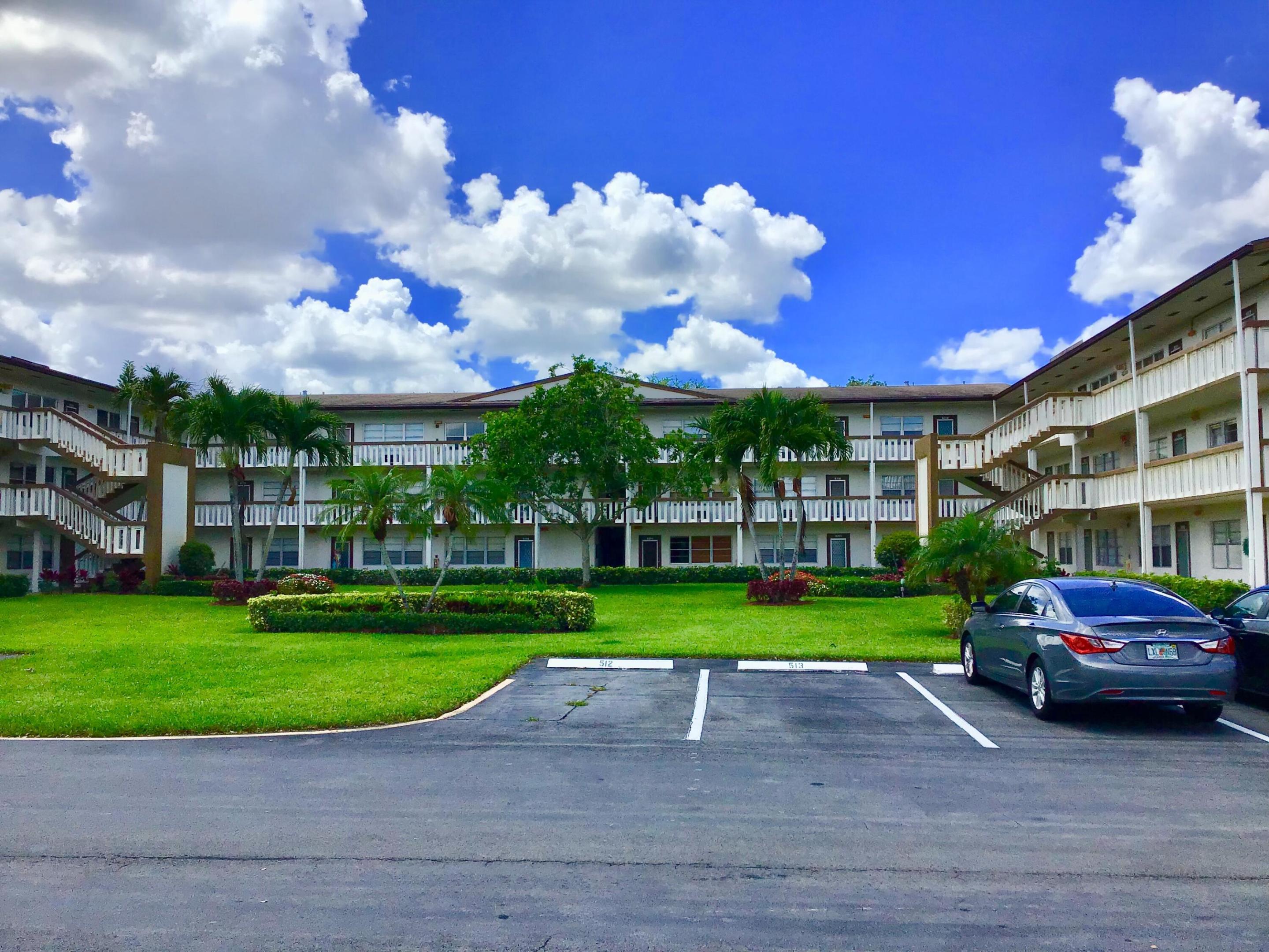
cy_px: 476
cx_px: 634
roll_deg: +0.3
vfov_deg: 45.4
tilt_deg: +2.9
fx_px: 1136
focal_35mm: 31
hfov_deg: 58.4
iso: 25
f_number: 2.4
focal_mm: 3.3
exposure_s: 1/1852
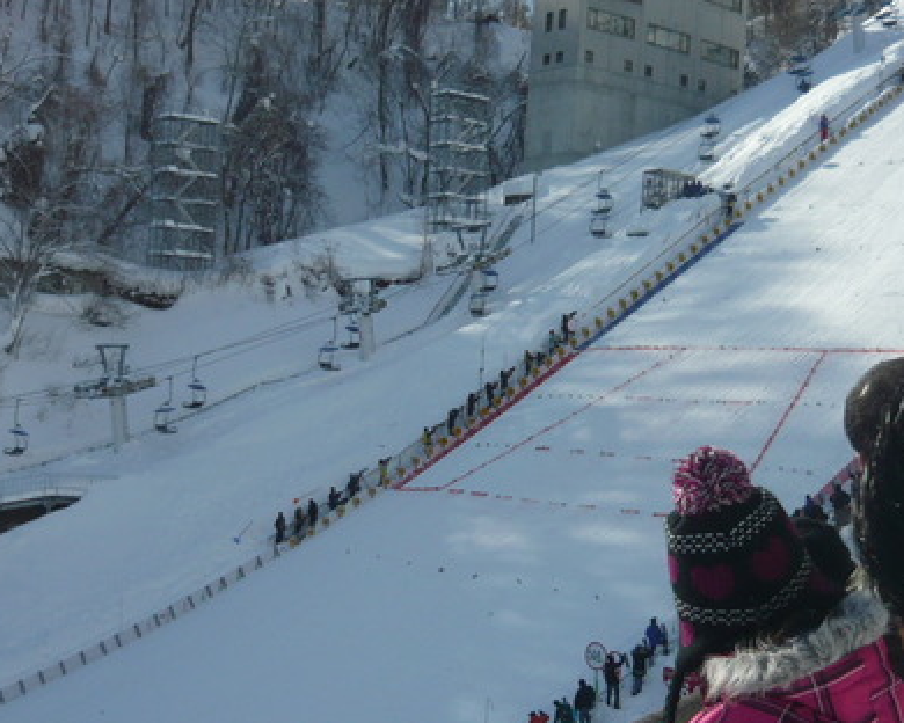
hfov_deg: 31.0
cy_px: 363
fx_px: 1632
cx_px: 443
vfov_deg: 25.0
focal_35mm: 61
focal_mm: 6
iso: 100
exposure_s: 1/320
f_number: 8
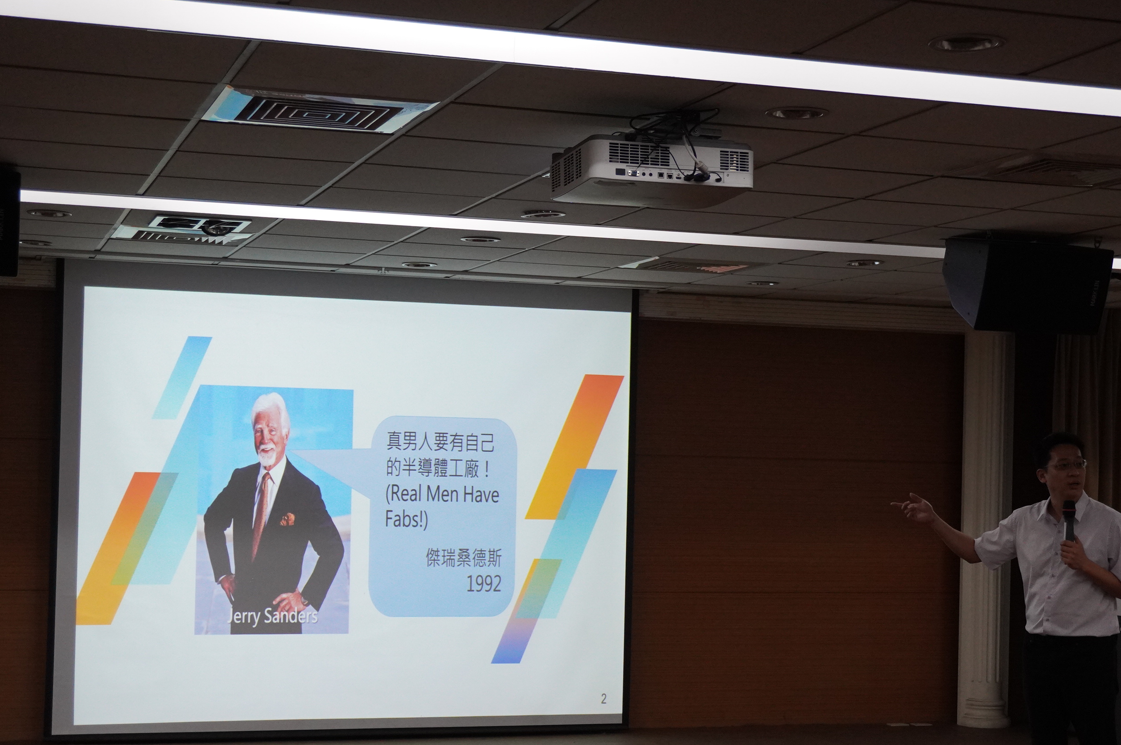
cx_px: 612
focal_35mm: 61
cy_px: 444
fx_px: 1898
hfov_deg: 32.9
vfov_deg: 22.2
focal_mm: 34
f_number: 5
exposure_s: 1/160
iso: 2000
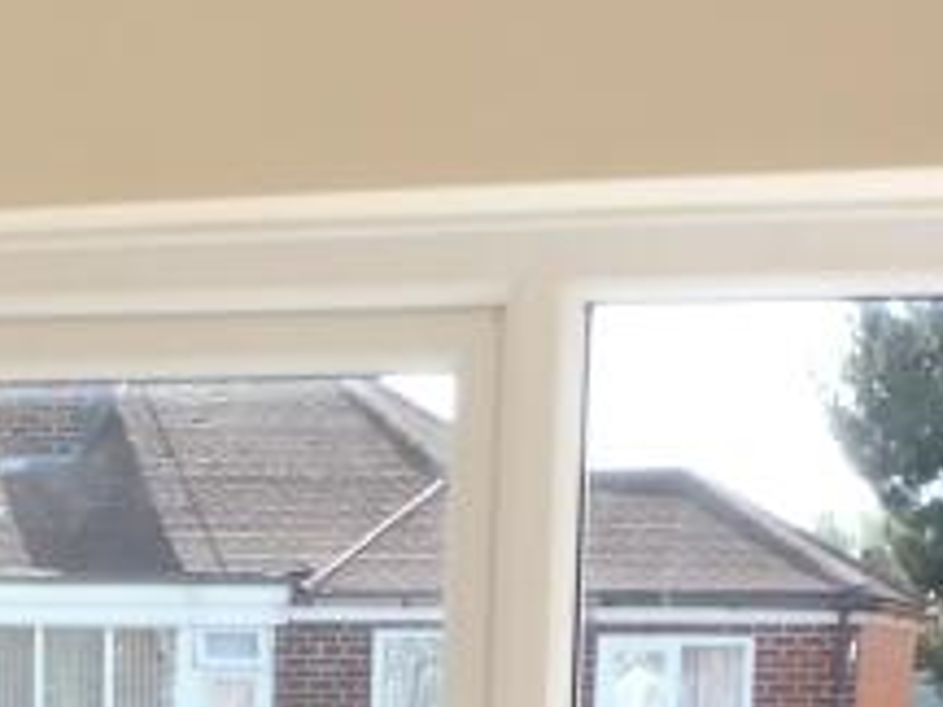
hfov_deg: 17.1
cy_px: 1418
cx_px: 122
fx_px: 3106
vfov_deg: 11.6
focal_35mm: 114
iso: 100
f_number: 8
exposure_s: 1/30
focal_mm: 4.3
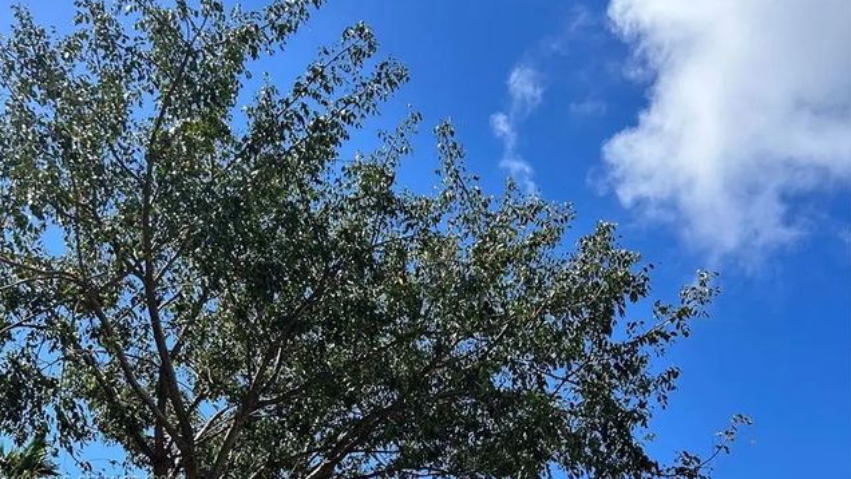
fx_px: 858
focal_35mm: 38
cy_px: 482
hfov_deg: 52.8
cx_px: 427
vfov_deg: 29.1
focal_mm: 5.7
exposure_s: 1/2994
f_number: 1.5
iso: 50
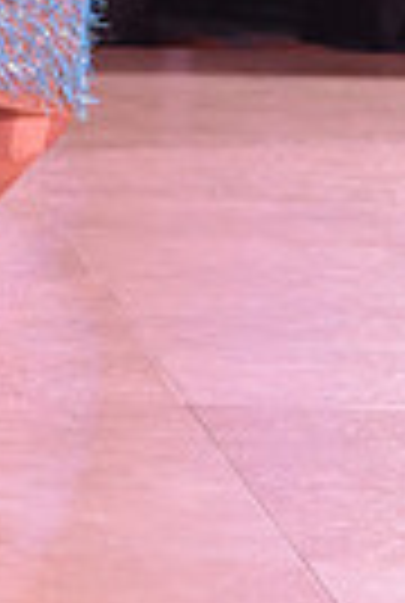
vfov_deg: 5.8
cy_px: -284
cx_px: -425
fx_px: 5943
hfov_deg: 3.9
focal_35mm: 354
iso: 2500
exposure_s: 1/250
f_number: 6.3
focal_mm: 82
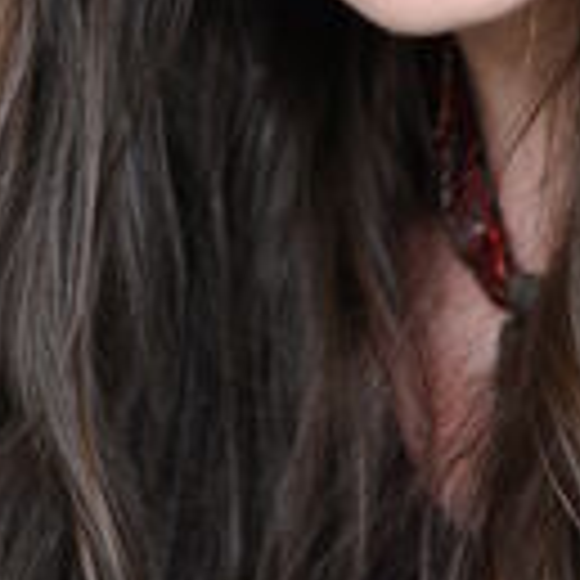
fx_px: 5099
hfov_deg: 6.5
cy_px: 171
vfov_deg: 6.5
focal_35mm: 269
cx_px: 465
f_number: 3.2
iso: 320
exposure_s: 1/400
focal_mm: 85
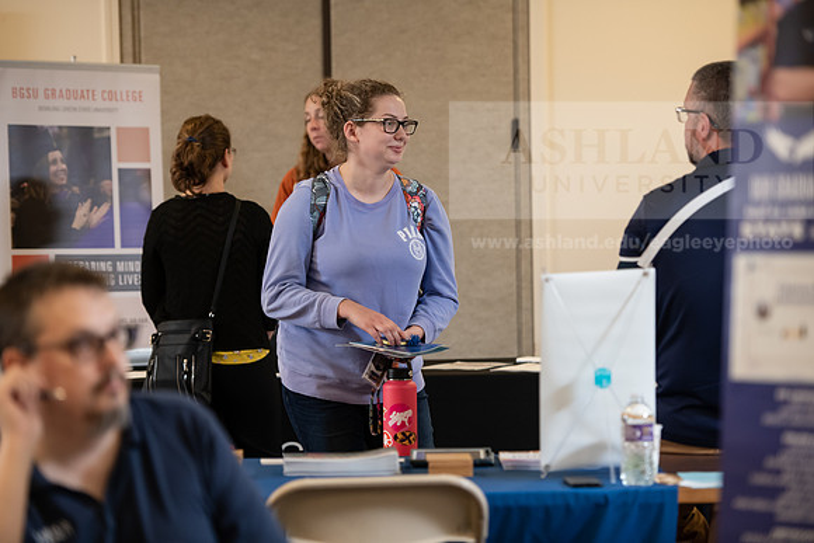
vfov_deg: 11.2
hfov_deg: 16.8
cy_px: 272
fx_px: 2759
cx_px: 407
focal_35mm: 122
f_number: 3.2
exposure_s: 1/200
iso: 1250
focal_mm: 122
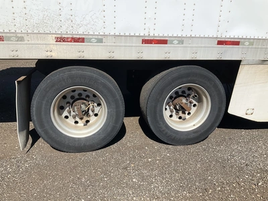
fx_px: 225
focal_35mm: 29
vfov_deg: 48.2
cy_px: 100
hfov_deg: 61.7
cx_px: 134
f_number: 1.8
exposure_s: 1/2959
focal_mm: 3
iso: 25
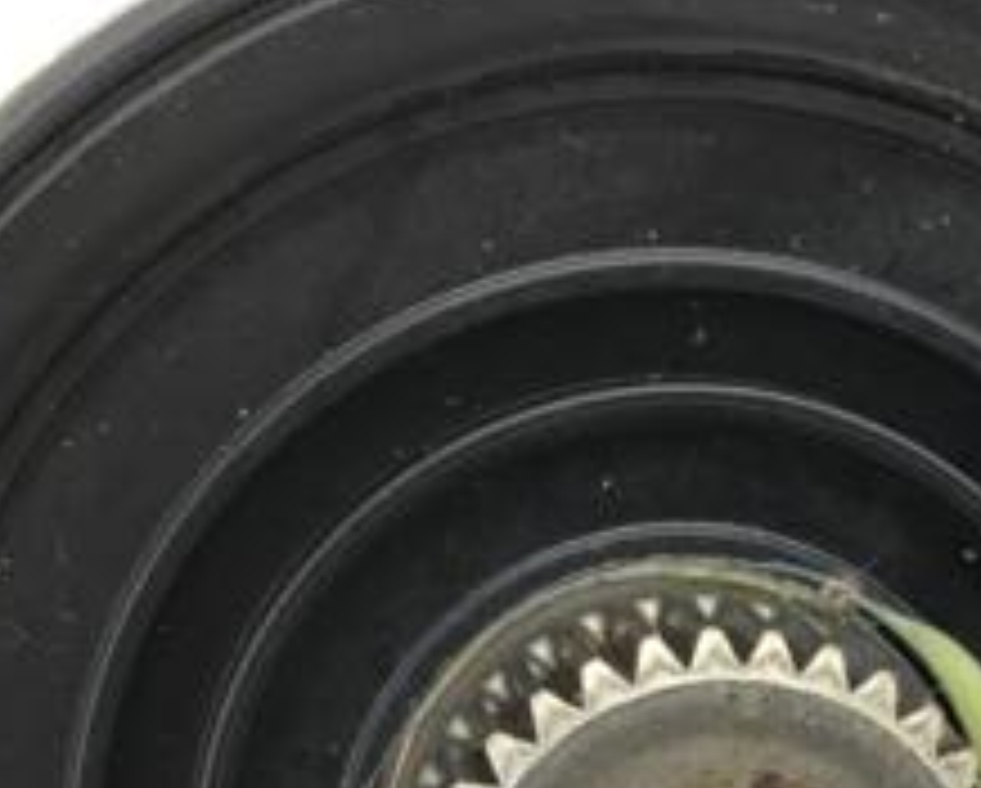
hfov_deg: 22.8
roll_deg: -0.7
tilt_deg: -28.5
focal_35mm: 83
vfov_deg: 17.5
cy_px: 986
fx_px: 2413
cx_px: 734
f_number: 2.2
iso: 25
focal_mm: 4.15
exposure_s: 1/33
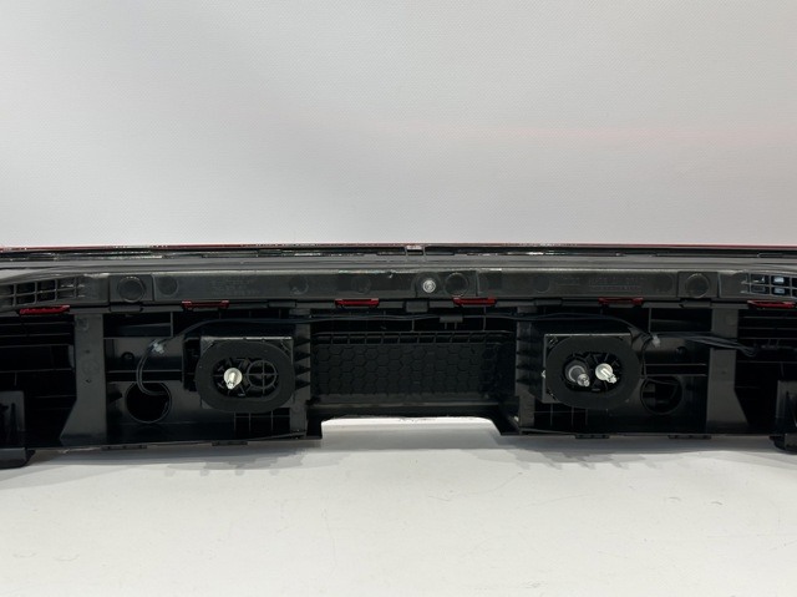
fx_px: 1104
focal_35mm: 48
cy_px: 298
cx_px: 398
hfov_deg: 39.7
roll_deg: +0.8
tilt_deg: -6.4
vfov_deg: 30.2
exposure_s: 1/50
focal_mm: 6.86
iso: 100
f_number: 1.78
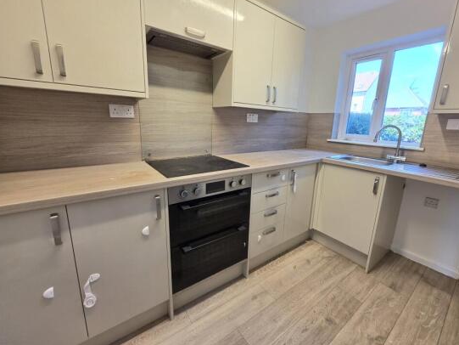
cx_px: 241
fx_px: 186
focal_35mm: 14
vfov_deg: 85.7
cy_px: 165
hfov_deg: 102.0
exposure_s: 1/100
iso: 64
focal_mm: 2.2
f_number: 1.9
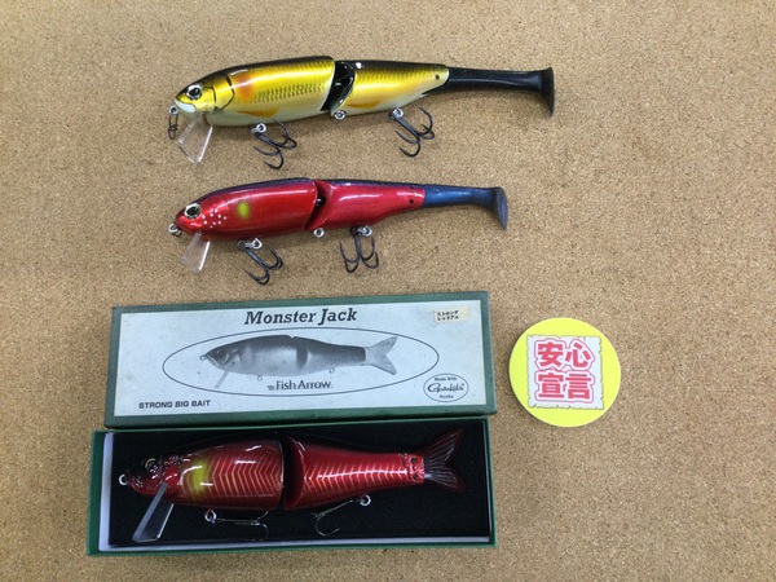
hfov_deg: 58.4
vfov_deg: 45.4
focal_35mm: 31
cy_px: 291
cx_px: 388
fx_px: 695
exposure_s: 1/30
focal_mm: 3.3
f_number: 2.4
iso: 32
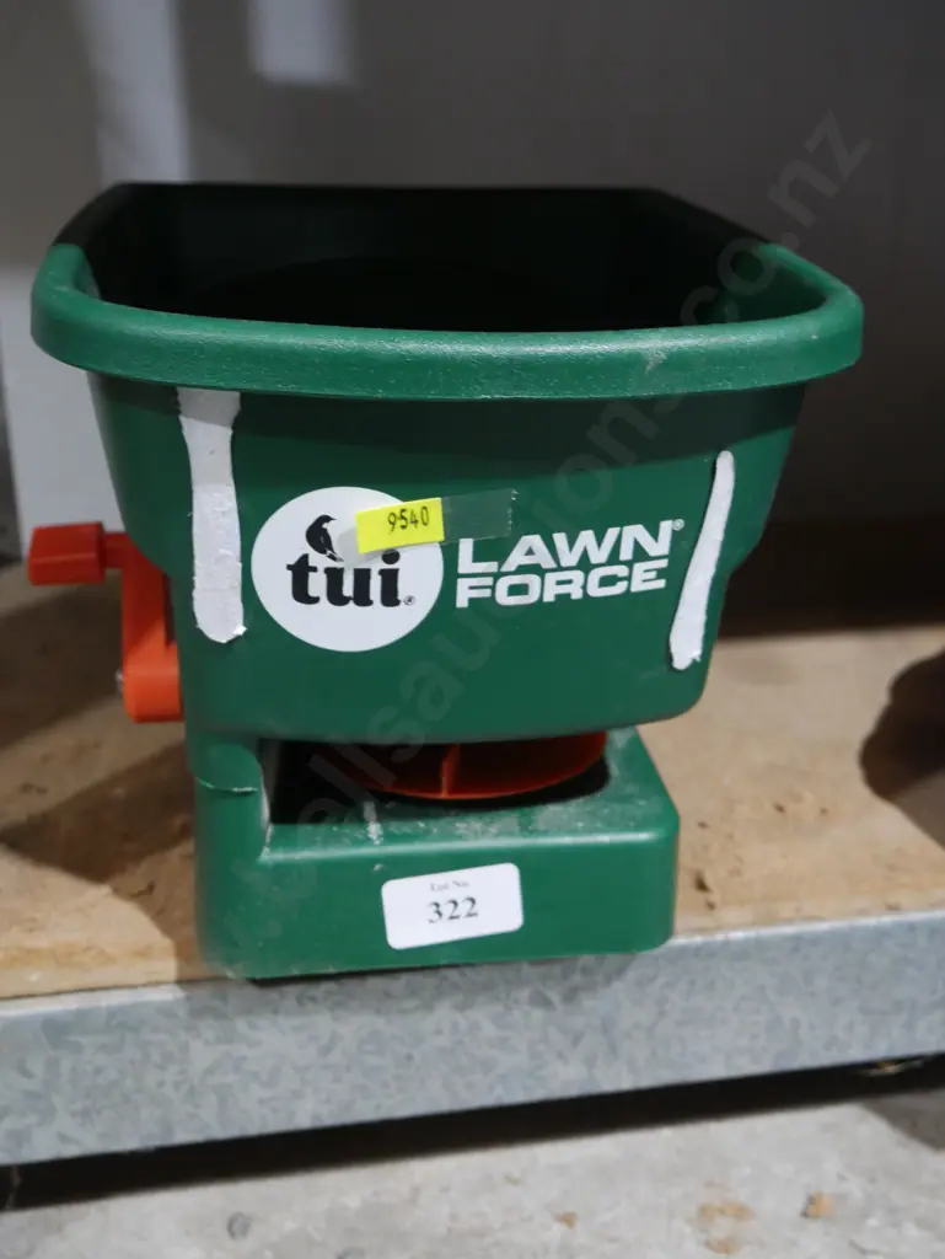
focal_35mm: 40
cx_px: 472
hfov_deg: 36.0
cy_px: 630
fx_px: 1455
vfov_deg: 46.8
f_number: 4.5
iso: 1600
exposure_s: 1/60
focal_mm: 20
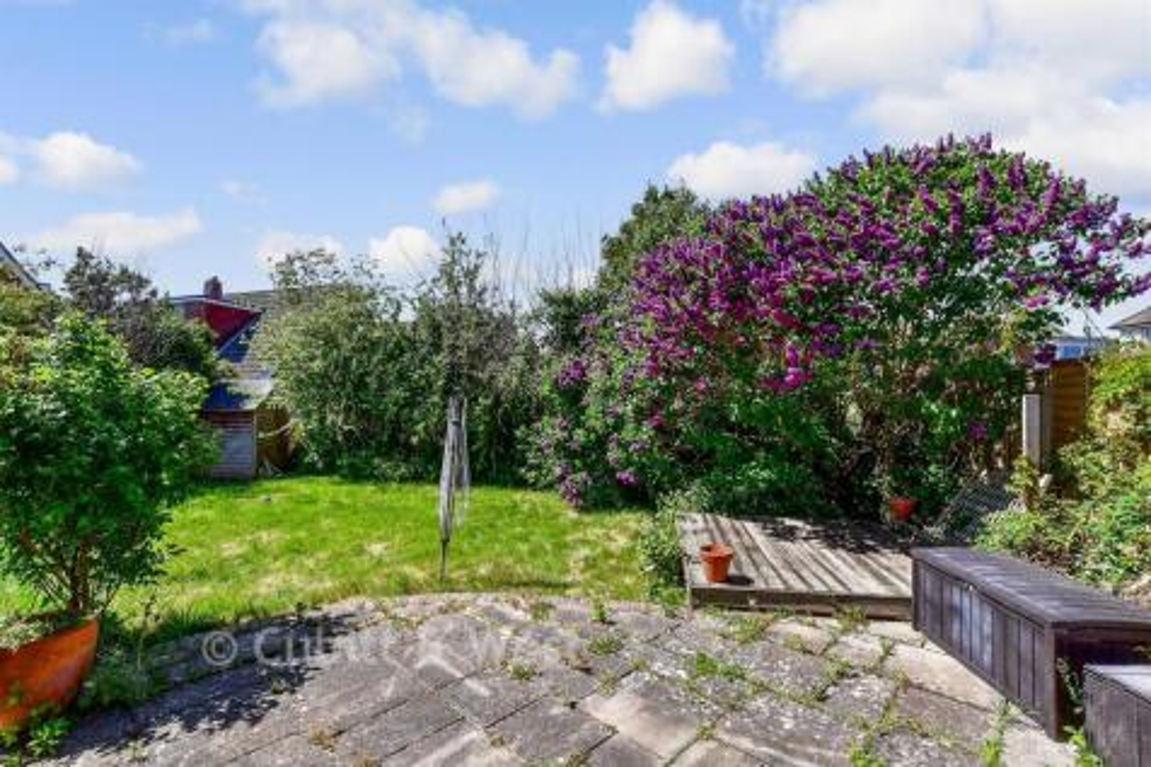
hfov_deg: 100.4
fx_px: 479
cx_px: 576
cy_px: 384
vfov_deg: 77.3
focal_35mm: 15
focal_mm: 10
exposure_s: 1/320
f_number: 8
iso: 250
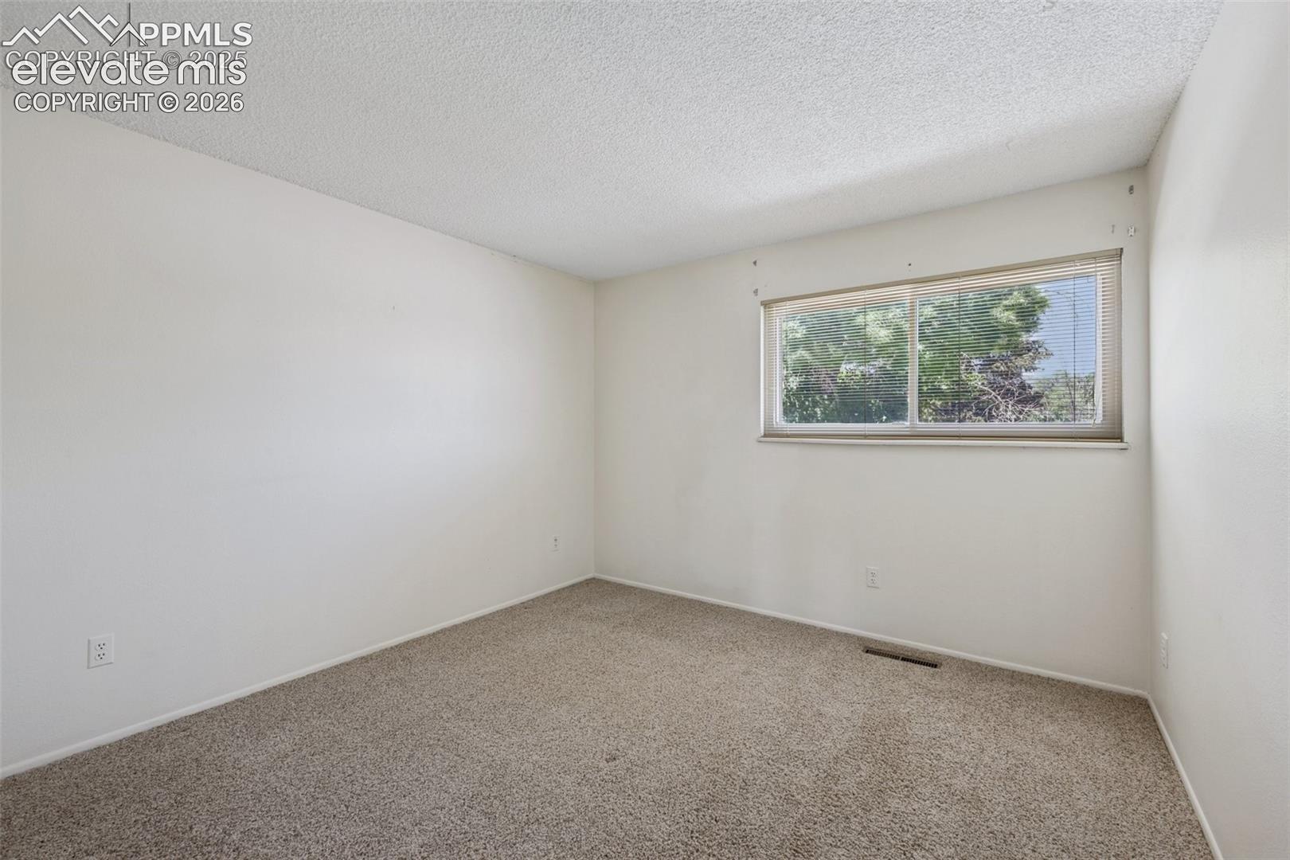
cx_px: 645
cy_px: 430
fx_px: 537
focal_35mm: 15
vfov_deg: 77.3
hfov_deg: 100.4
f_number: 11
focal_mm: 15
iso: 100
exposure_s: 1.3
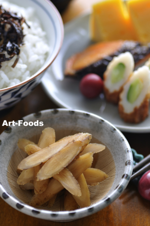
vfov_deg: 15.2
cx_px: 75
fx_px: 846
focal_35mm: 135
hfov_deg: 10.1
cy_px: 113
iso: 200
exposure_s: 1/30
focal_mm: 90
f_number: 4
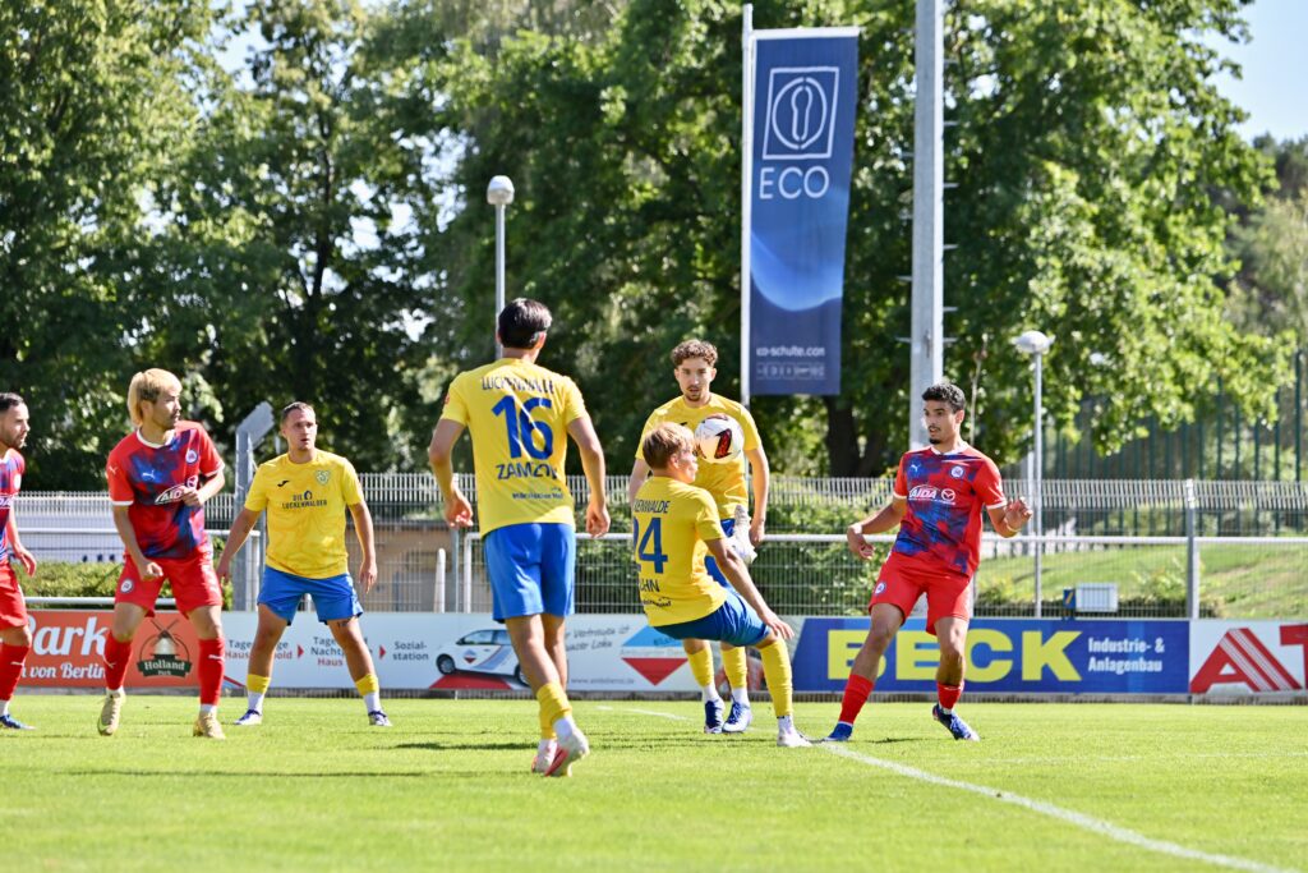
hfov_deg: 11.1
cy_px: 436
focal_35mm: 185
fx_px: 6722
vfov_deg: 7.4
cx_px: 654
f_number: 5.3
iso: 560
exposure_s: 1/1600
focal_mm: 185
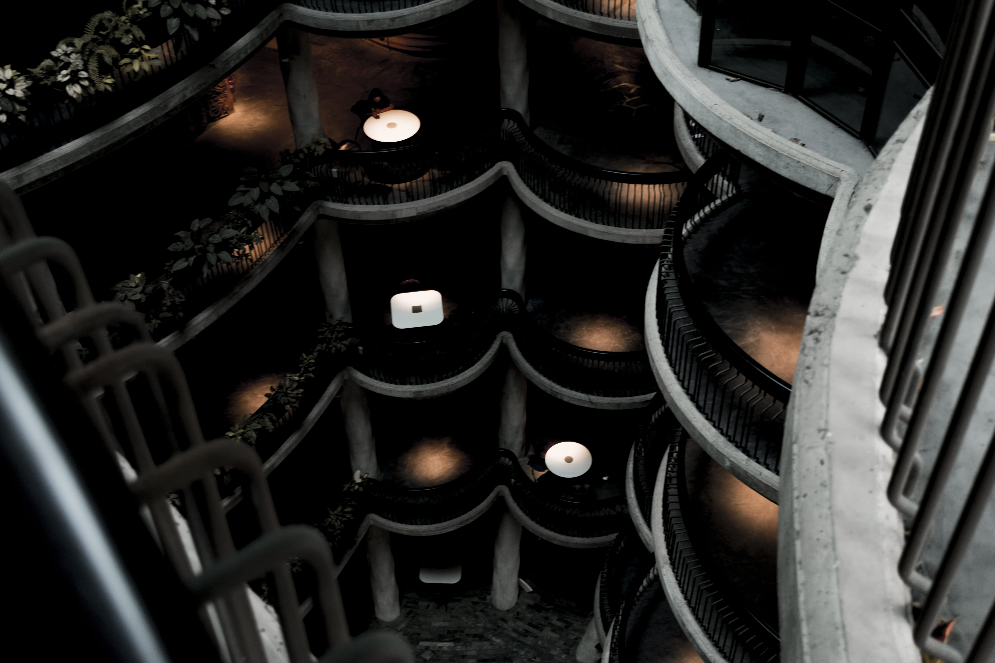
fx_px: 1119
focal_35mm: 40
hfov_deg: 47.9
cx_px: 498
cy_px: 332
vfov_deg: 33.0
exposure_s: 1/8
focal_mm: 27
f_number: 4
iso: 100
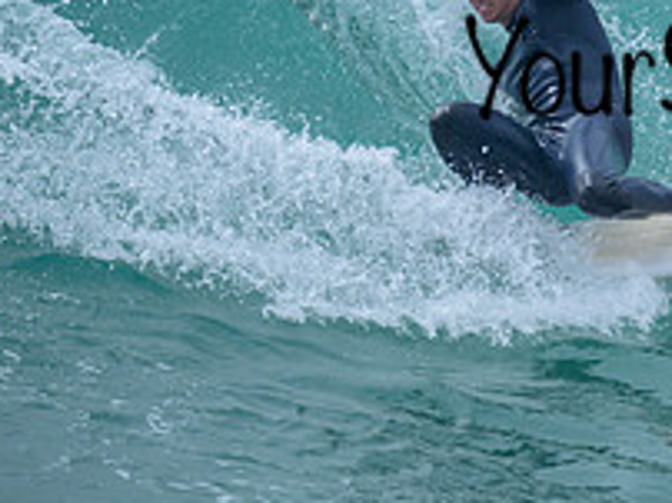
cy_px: -67
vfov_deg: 0.6
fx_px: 49871
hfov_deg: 0.8
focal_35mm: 2572
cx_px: 966
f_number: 6.3
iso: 250
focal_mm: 800
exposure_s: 1/2000
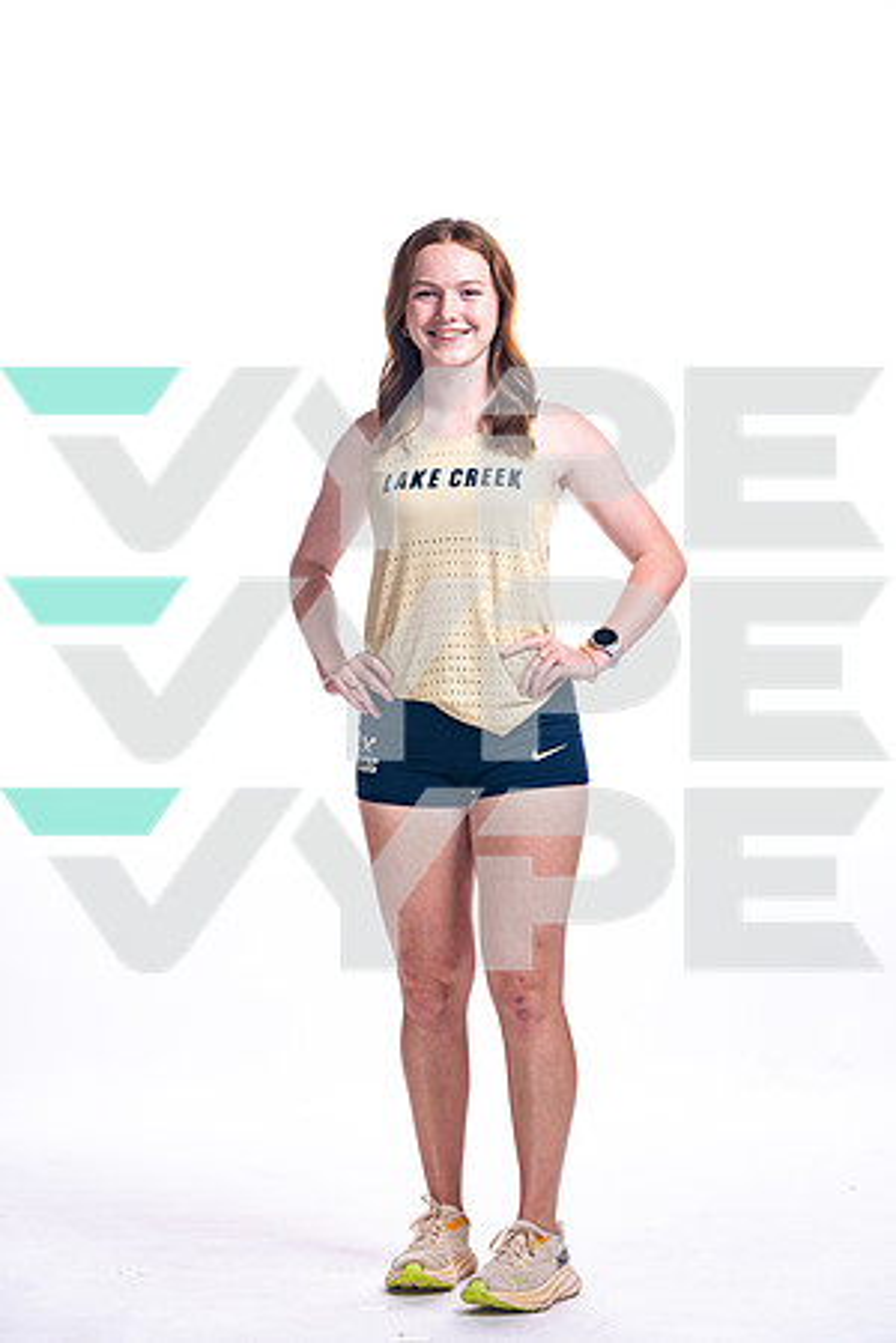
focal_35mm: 106
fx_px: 3957
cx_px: 448
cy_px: 672
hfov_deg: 12.9
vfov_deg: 19.3
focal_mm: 106
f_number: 6.3
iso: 400
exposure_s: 1/250
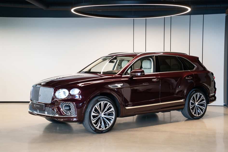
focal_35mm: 61
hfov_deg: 32.7
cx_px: 114
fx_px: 388
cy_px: 76
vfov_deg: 22.2
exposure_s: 1/100
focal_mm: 61
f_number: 2.8
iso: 1000
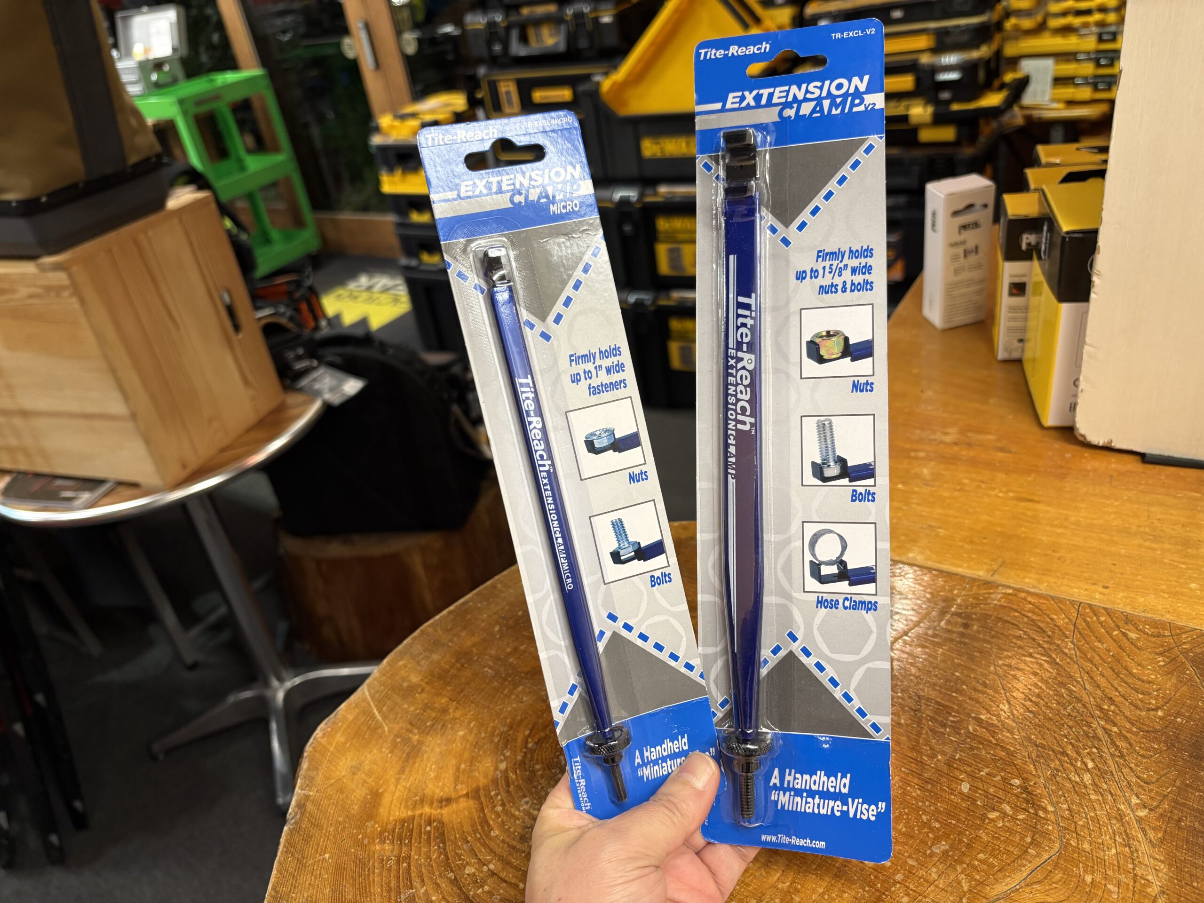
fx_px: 904
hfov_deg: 67.3
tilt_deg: -30.4
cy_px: 452
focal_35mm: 26
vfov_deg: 53.1
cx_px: 602
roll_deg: +10.9
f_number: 1.6
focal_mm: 5.96
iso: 125
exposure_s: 1/60
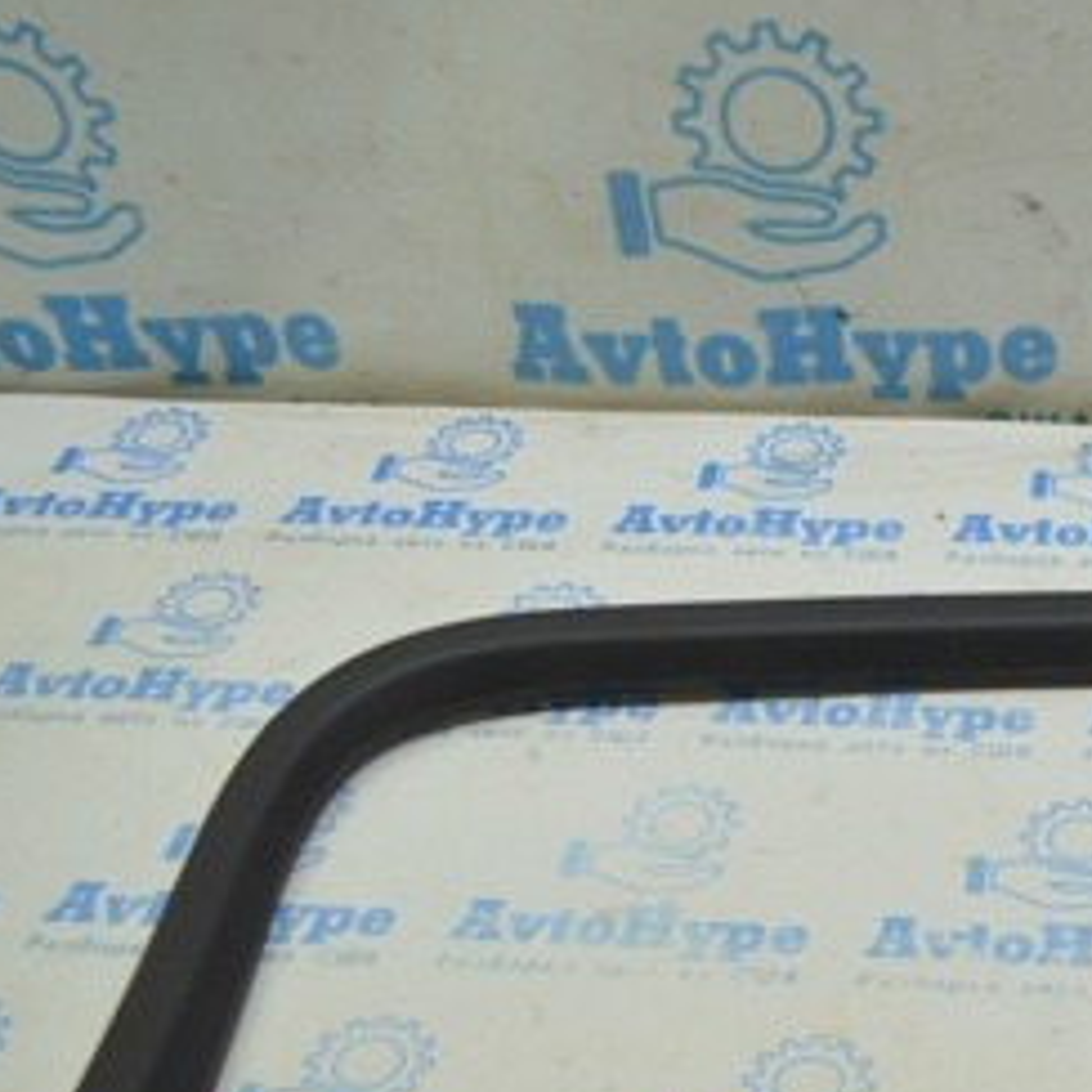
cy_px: 821
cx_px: 1052
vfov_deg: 28.2
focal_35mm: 60
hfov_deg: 27.2
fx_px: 2141
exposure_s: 1/80
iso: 400
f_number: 3.5
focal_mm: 18
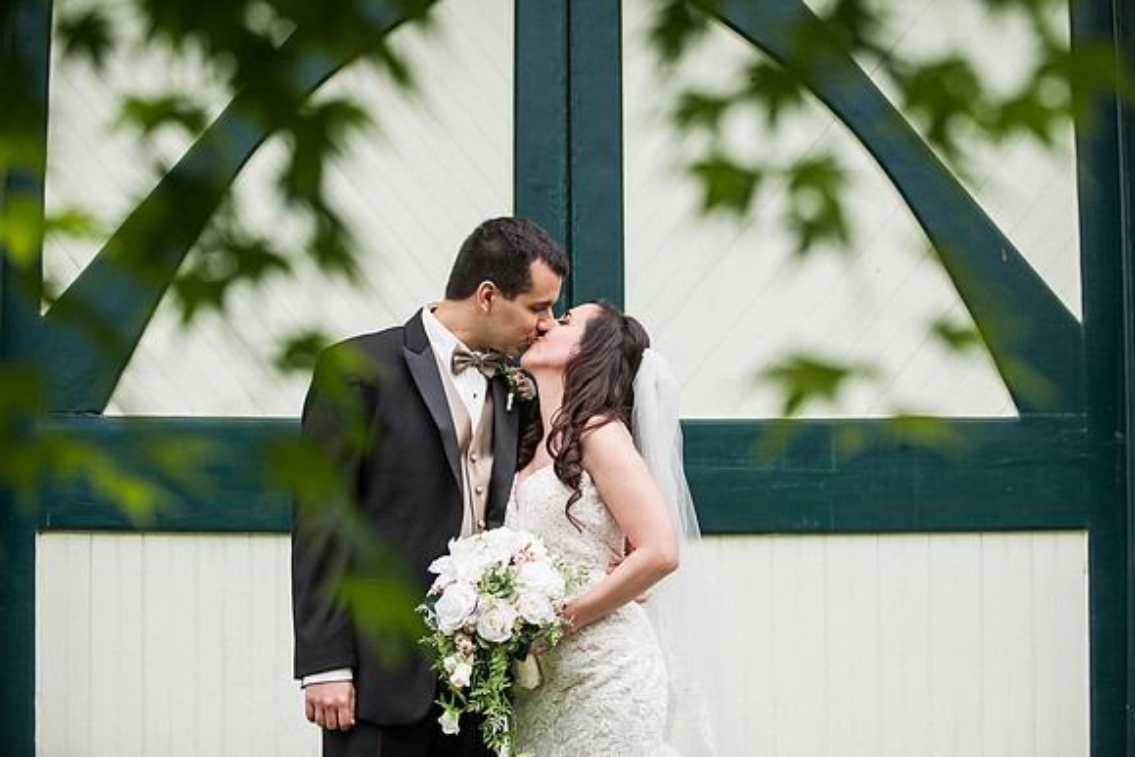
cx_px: 575
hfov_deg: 28.1
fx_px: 2265
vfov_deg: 19.0
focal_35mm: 72
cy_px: 379
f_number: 4
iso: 800
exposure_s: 1/2000
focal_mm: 70
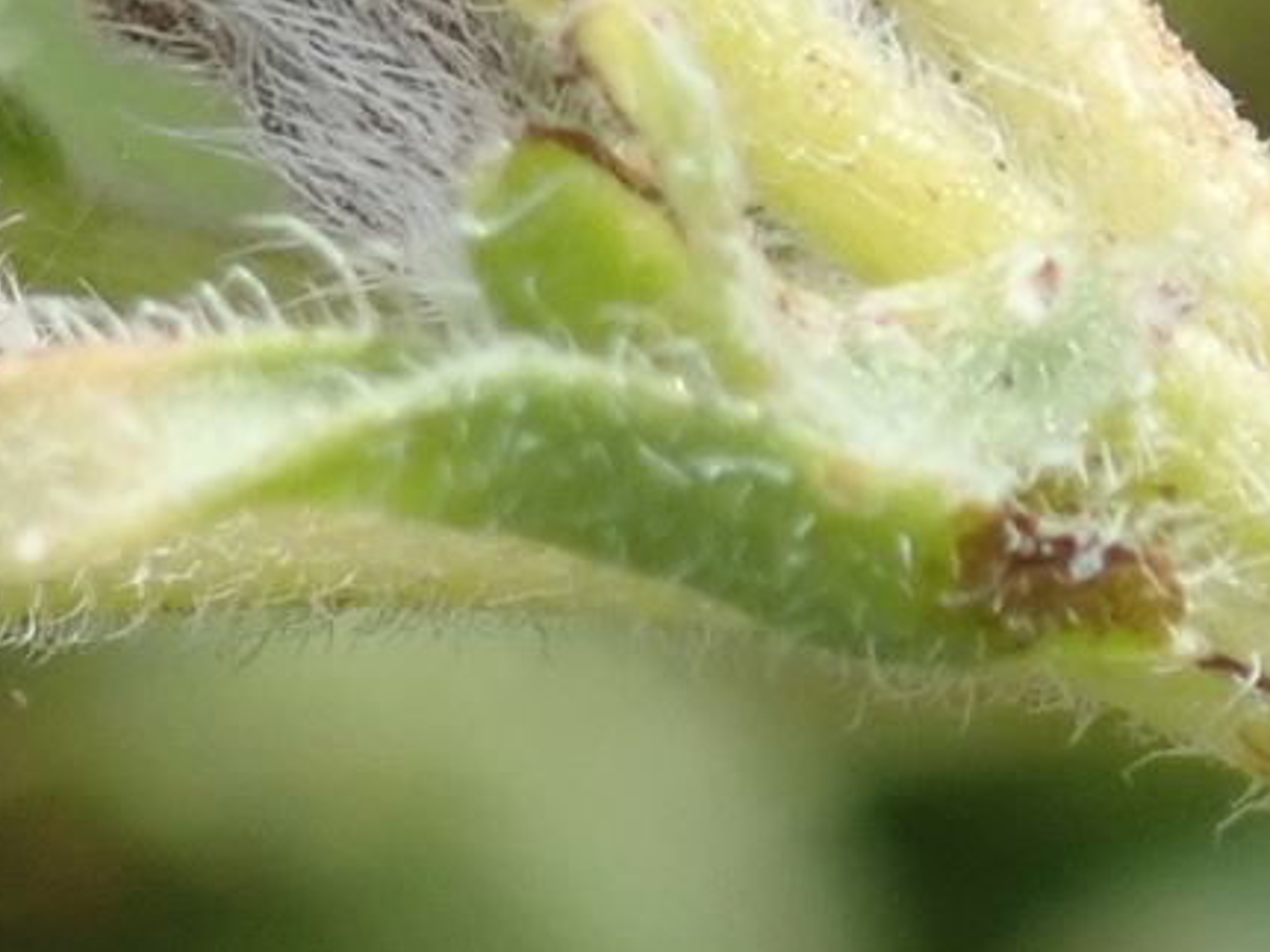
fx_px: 17019
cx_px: -751
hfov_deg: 4.2
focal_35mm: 464
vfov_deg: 3.2
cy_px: 130
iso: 250
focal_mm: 18
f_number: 4.9
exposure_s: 1/400
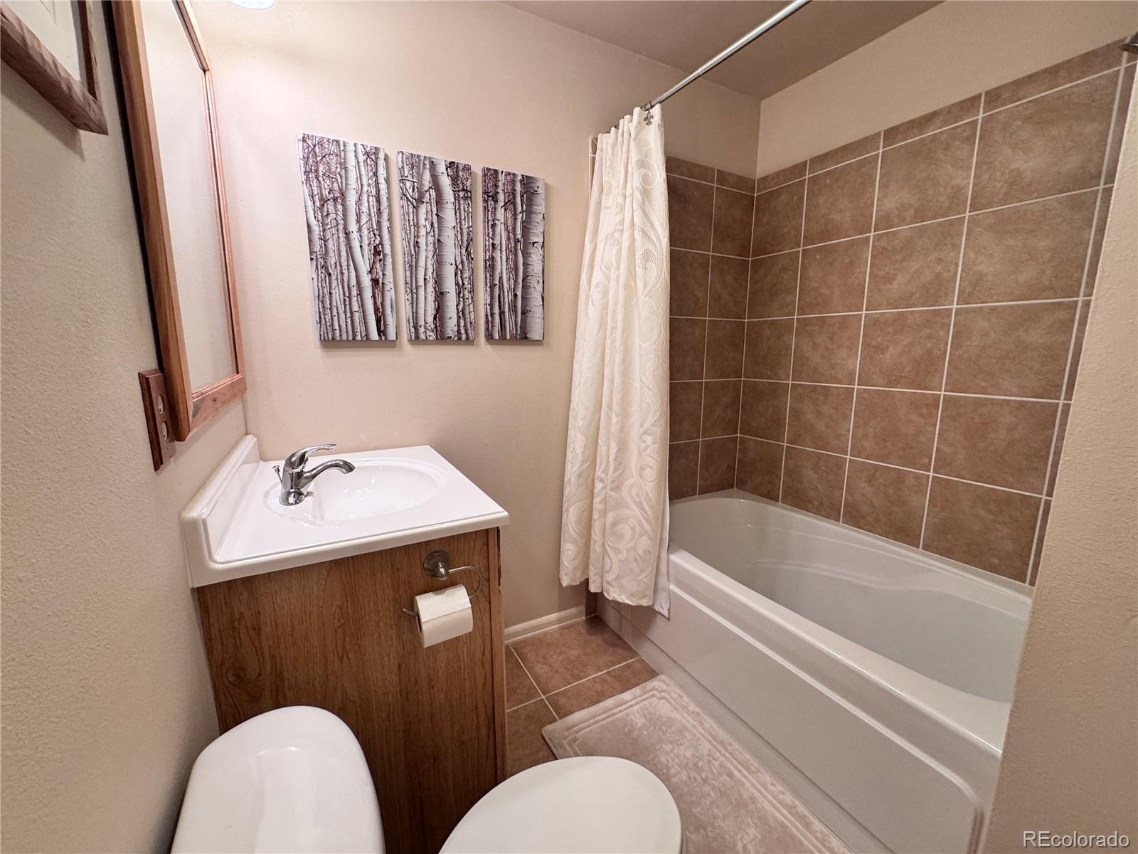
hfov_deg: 102.1
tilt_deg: -10.6
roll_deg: -0.3
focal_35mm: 14
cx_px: 569
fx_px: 460
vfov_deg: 85.7
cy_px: 427
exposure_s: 1/60
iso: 250
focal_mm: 2.22
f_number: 2.2
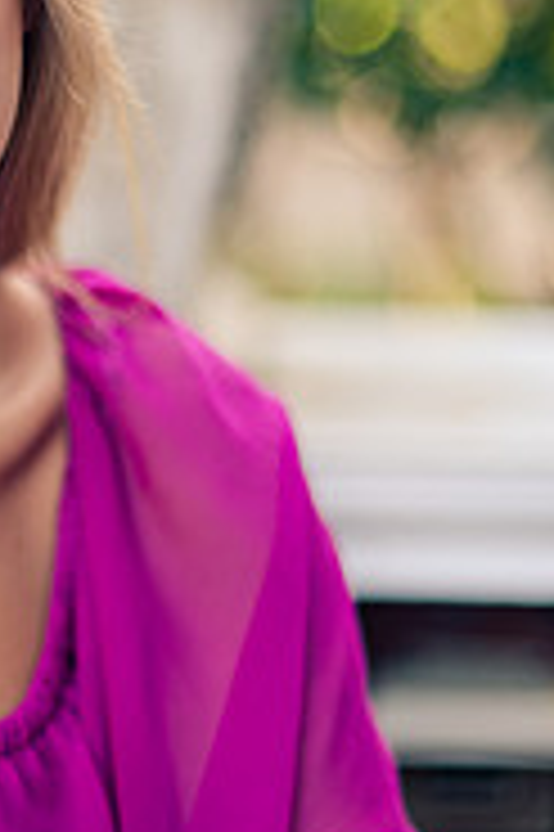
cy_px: 288
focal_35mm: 207
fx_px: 4787
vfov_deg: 9.9
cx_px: -101
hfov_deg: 6.6
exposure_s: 1/320
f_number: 1.8
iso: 250
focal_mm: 85
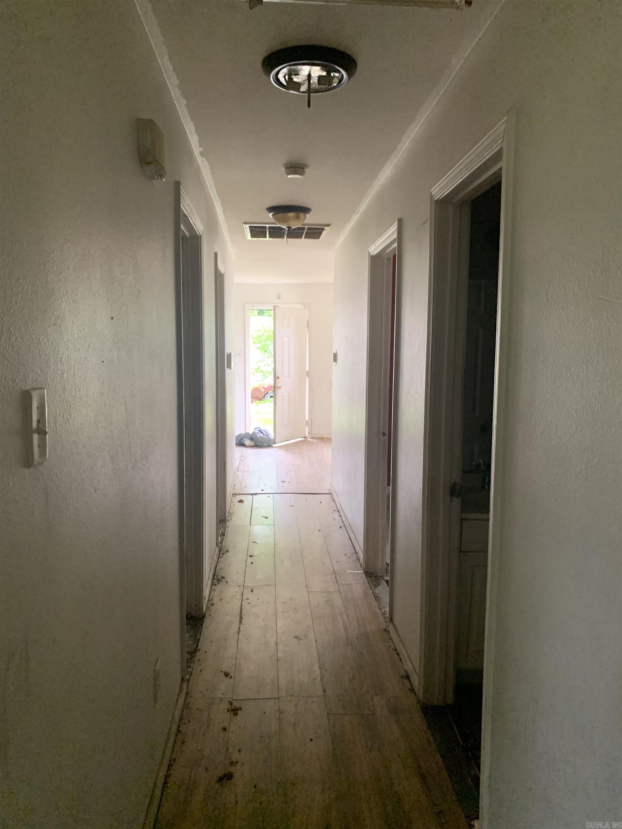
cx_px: 311
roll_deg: -1.7
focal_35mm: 26
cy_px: 414
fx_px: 623
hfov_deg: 53.1
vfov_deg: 67.3
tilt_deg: -6.0
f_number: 1.8
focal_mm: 4.25
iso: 400
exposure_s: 1/60
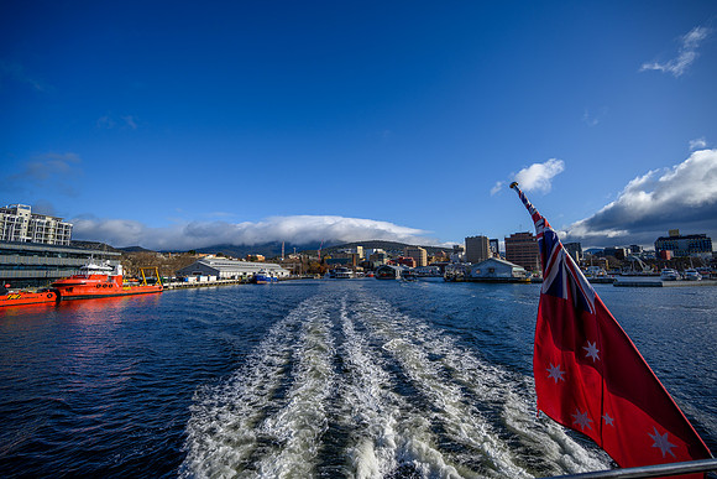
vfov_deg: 81.2
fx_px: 279
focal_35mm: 14
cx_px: 358
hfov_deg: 104.2
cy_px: 240
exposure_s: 1/1250
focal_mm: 14
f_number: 4
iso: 64
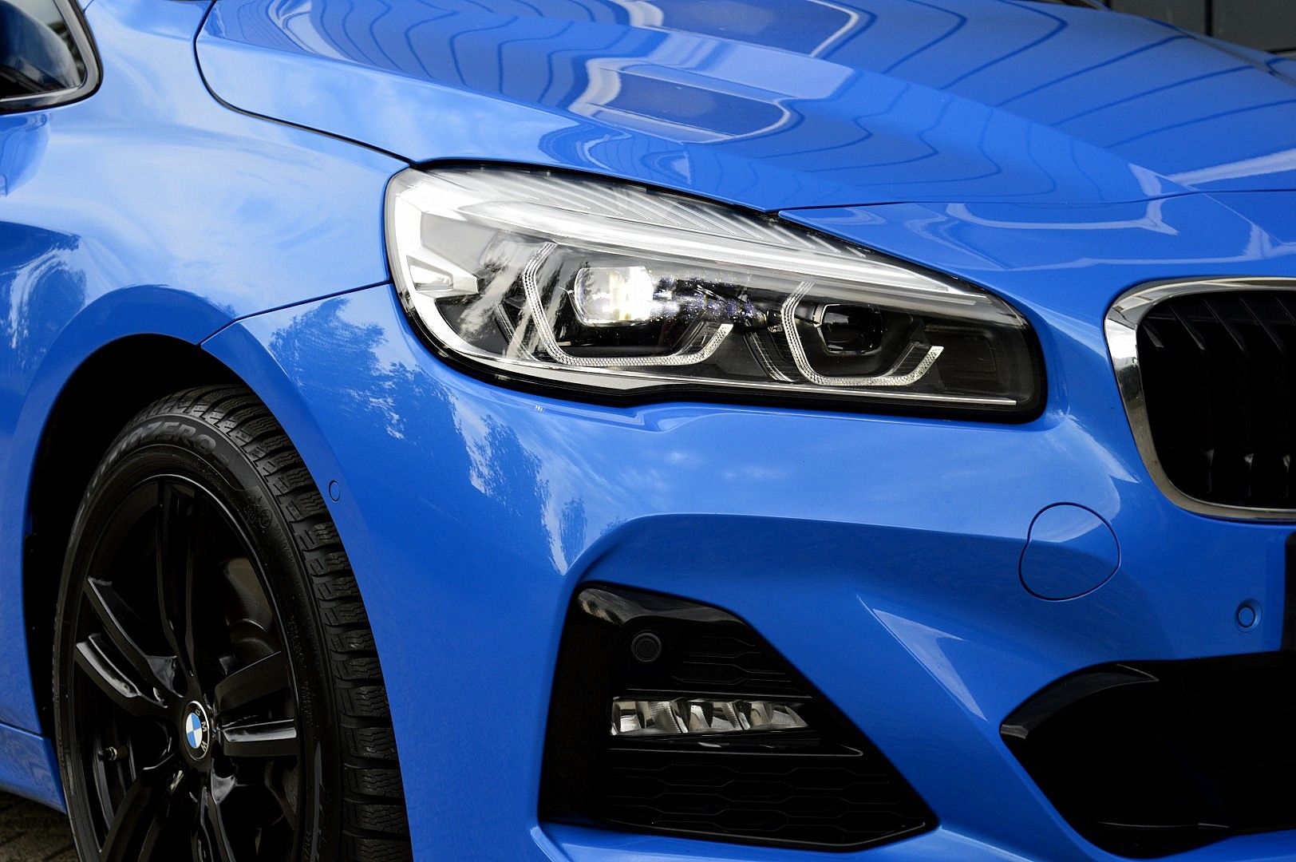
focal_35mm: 82
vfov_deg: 16.5
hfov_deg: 24.6
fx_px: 2968
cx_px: 648
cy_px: 431
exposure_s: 1/100
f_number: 9
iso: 400
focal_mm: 55
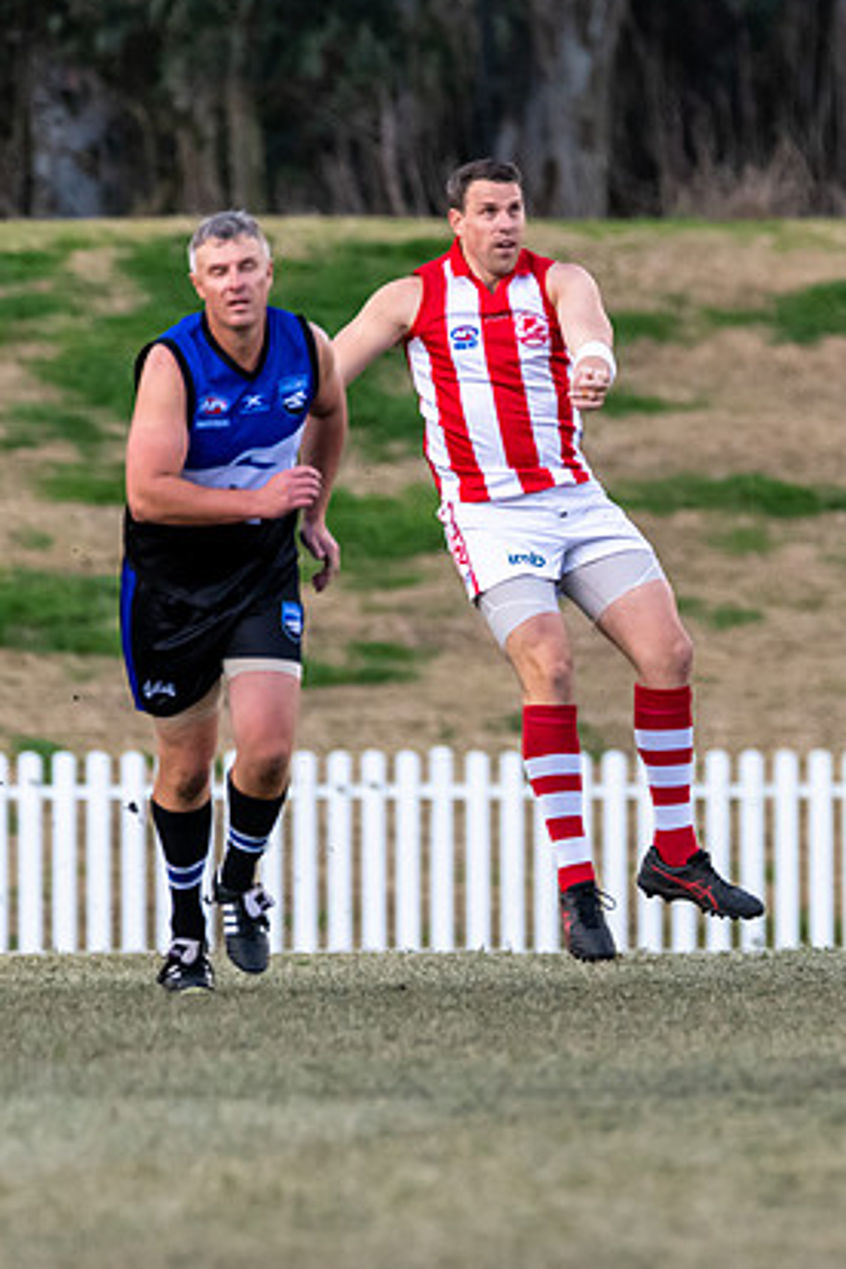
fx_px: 35212
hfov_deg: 1.4
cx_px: 896
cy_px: 797
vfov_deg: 2.1
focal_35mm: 999
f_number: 6.3
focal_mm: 460
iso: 2200
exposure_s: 1/1600
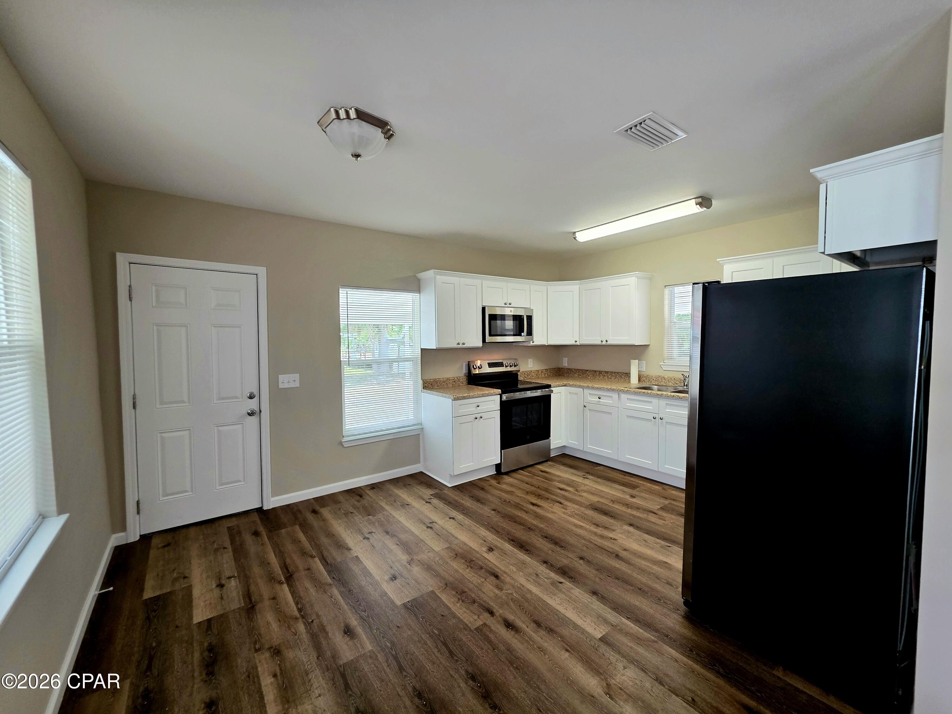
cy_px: 357
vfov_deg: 89.9
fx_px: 358
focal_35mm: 13
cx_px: 476
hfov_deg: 106.2
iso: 125
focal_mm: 2.2
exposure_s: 1/120
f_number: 1.9
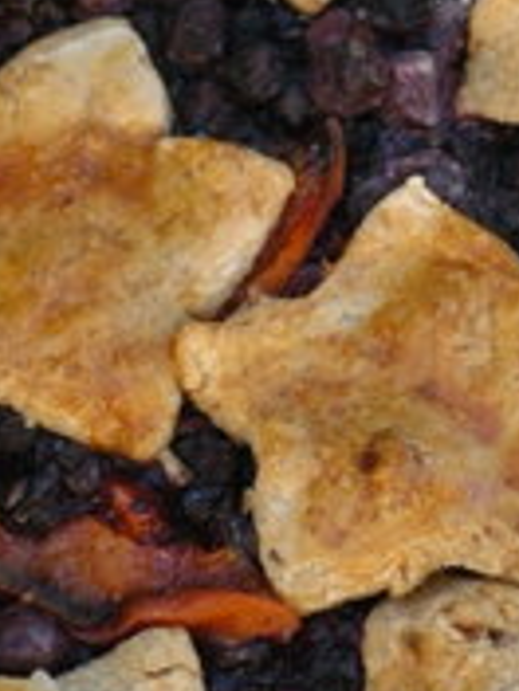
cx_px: 236
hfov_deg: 3.3
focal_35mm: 446
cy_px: 208
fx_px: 8911
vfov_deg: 4.4
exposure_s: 1/4000
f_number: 2.8
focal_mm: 85
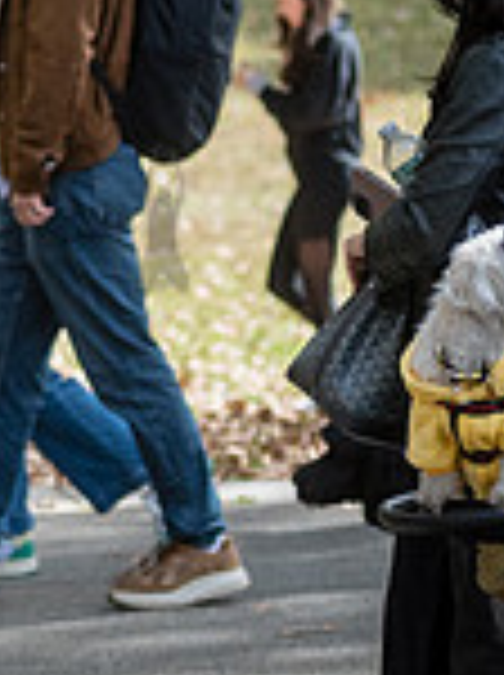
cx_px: -711
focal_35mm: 298
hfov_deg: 4.8
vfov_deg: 6.7
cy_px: 214
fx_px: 5802
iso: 1000
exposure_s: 1/1600
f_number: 4
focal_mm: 80
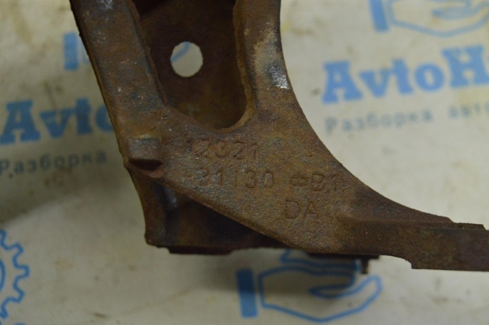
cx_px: 244
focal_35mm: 51
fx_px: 692
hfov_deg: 38.9
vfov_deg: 26.4
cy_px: 162
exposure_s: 1/40
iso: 400
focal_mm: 34
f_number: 5.6
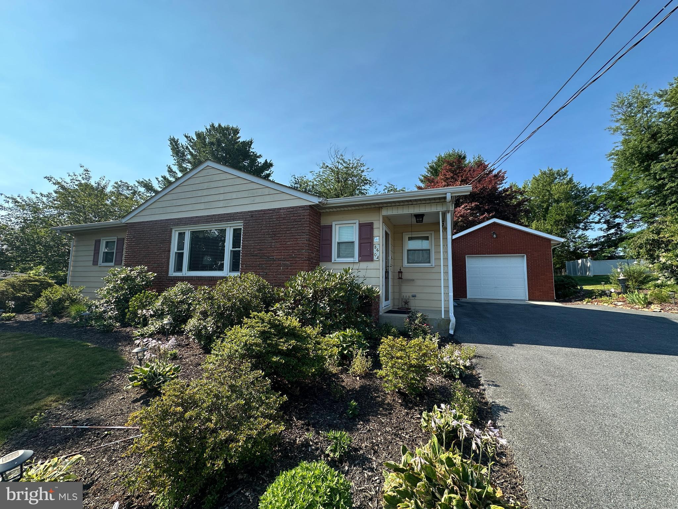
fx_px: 274
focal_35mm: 14
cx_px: 339
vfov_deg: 85.7
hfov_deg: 102.1
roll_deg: -0.8
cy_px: 254
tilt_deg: +6.6
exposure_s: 1/812
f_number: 2.2
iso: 40
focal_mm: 2.22
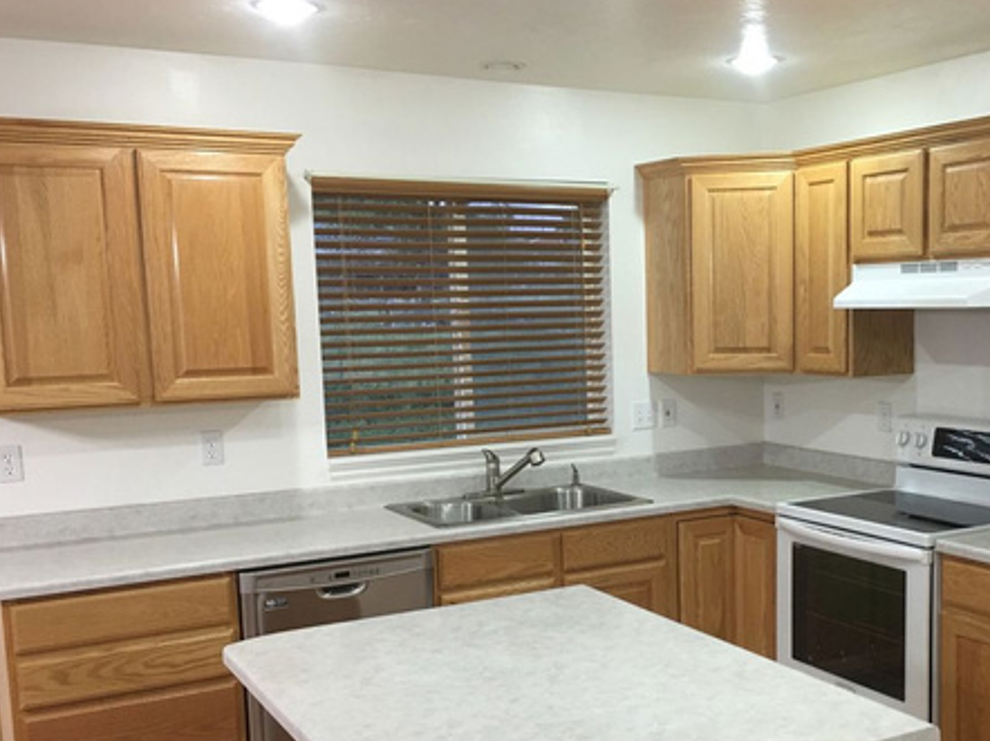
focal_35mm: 42
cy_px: 488
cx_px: 667
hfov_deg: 44.1
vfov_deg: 34.0
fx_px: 1201
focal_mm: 4.15
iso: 50
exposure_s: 1/15
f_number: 2.2
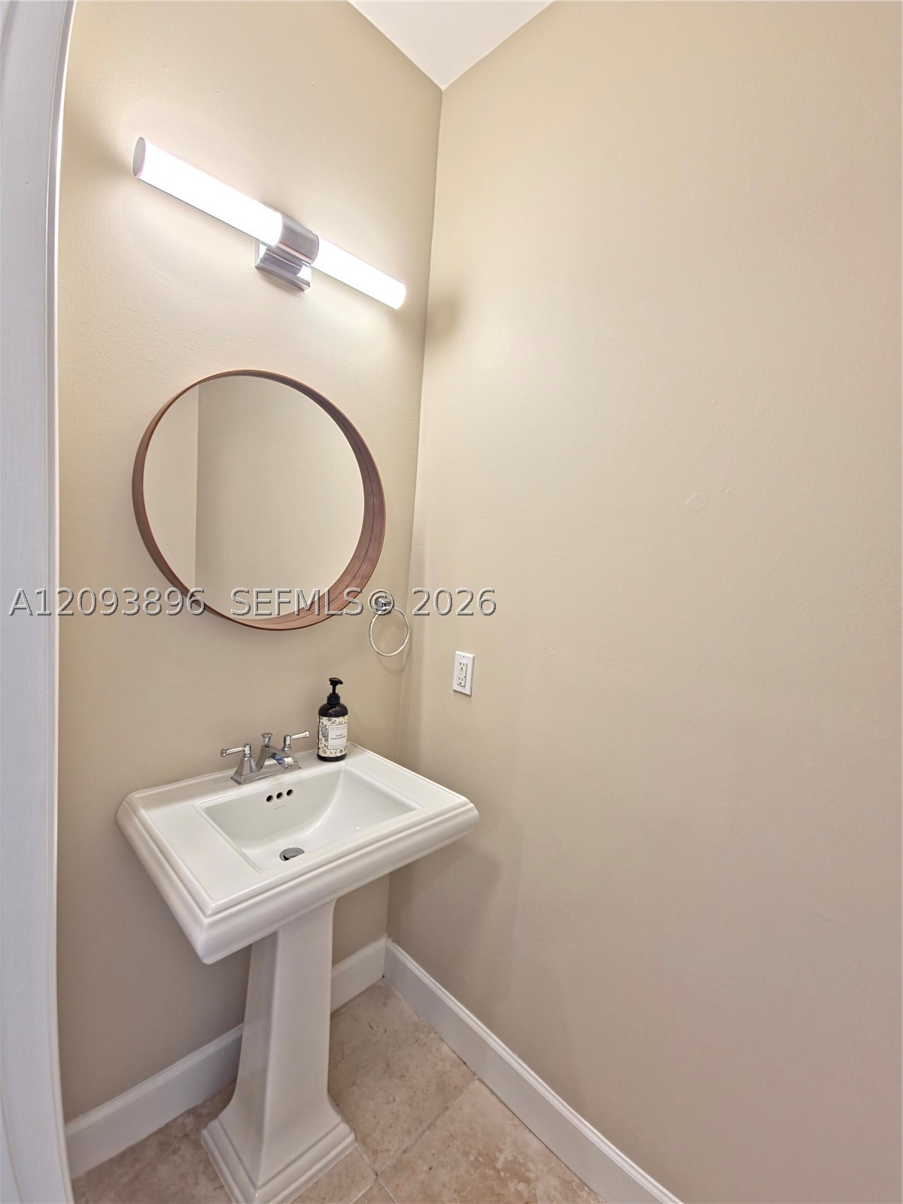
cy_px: 602
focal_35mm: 13
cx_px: 452
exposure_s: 1/60
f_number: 2.2
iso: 125
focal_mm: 2.2
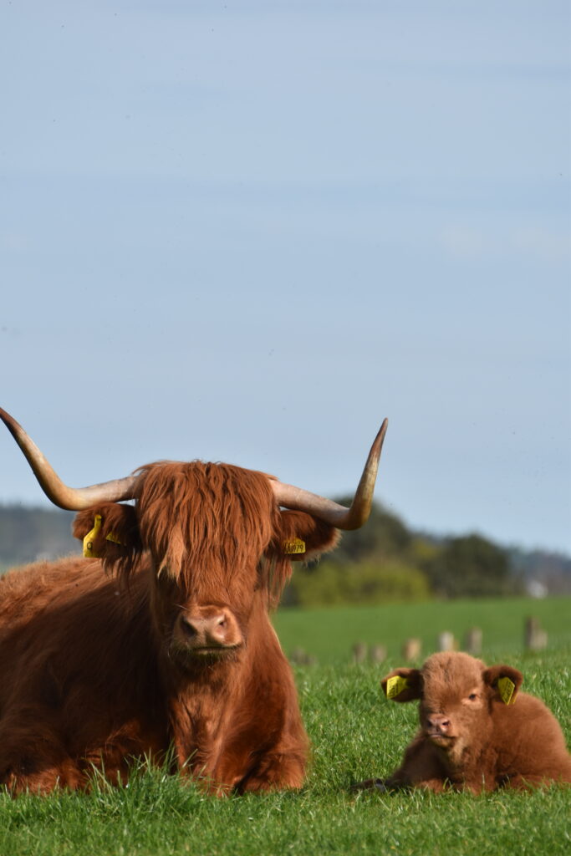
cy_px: 428
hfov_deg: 3.4
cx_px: 286
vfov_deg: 5.1
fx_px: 9632
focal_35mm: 405
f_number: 7.1
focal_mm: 270
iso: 200
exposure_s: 1/800
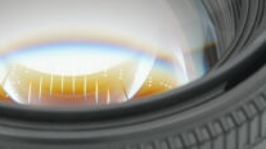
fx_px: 2090
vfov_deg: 4.1
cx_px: 54
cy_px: -33
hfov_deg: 7.3
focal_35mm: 297
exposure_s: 1/100
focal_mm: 65
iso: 800
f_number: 14
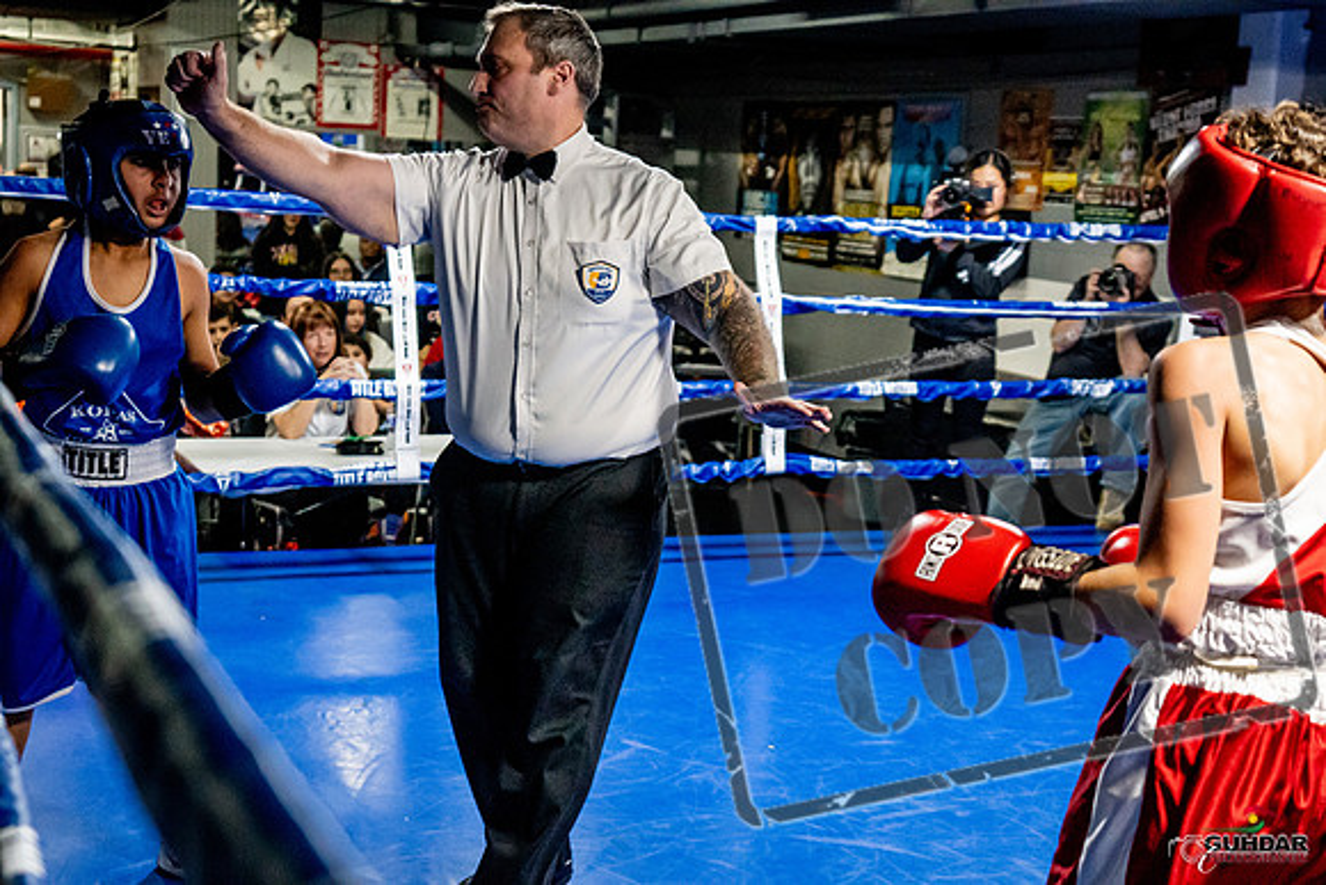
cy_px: 442
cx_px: 663
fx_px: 1879
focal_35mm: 51
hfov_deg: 38.9
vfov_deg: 26.5
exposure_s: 1/800
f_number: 2.8
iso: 5000
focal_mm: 34
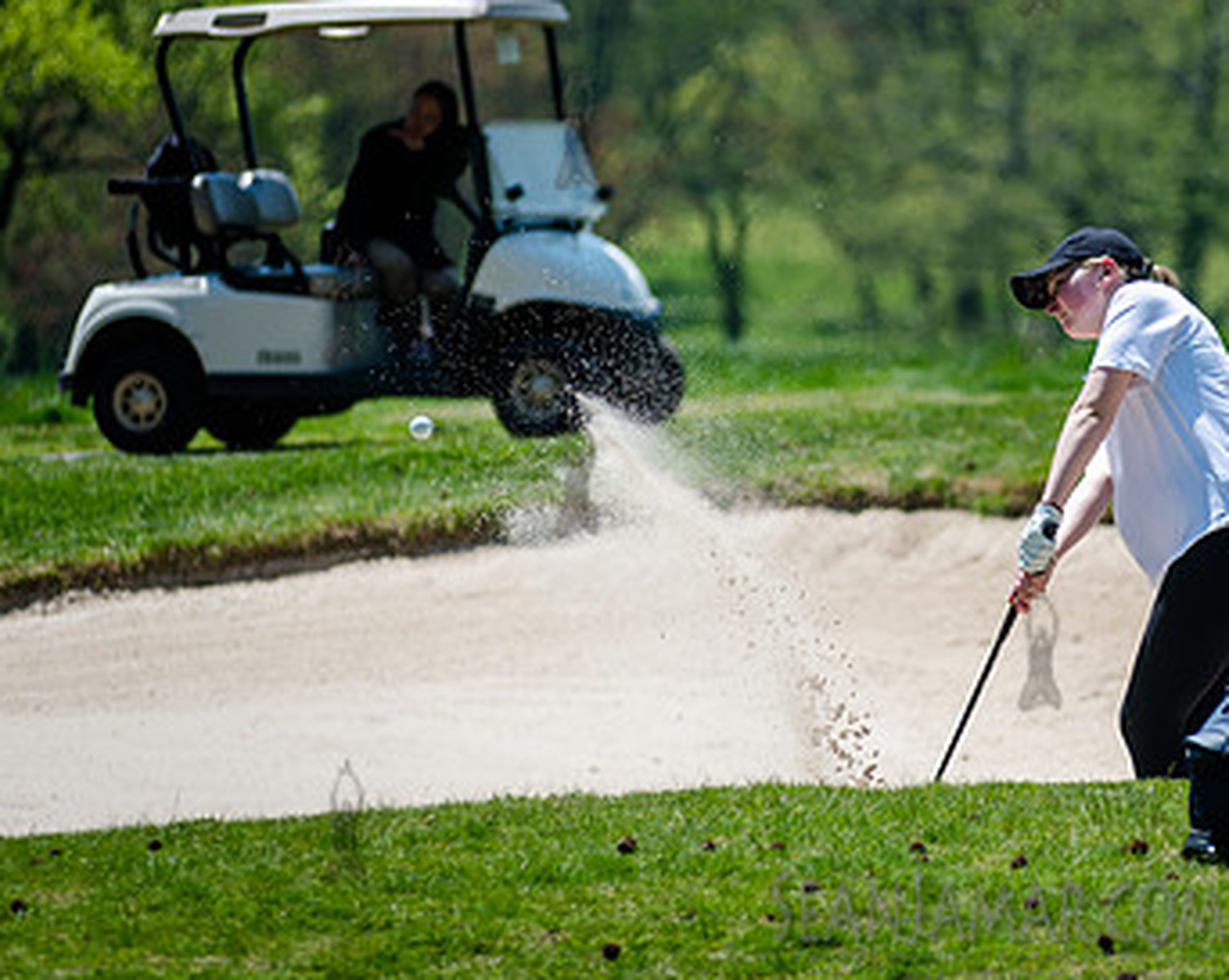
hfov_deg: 7.1
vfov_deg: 5.7
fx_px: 9849
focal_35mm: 271
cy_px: 300
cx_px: 1039
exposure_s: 1/2000
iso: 100
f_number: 3.5
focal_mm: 170
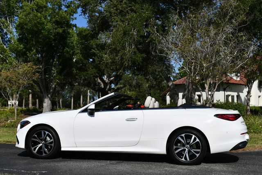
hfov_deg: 38.2
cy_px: 88
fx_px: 379
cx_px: 131
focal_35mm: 52
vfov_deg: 26.0
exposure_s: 1/400
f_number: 10
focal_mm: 26
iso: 100
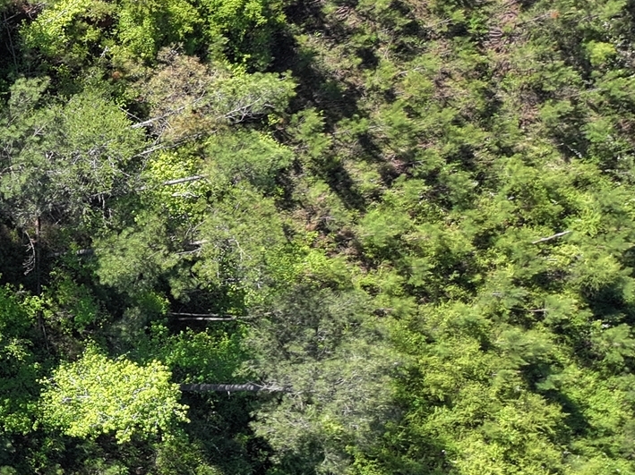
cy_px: 301
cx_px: -631
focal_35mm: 104
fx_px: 1907
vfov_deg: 14.2
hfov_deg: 15.3
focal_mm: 12.29
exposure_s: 1/640
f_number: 2.8
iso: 100
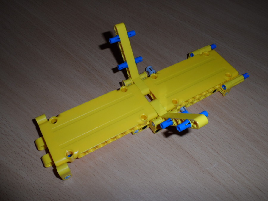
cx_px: 134
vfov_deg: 44.2
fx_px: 248
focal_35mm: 32
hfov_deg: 56.8
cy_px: 100
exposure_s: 1/15
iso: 100
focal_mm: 5.3
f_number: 6.8
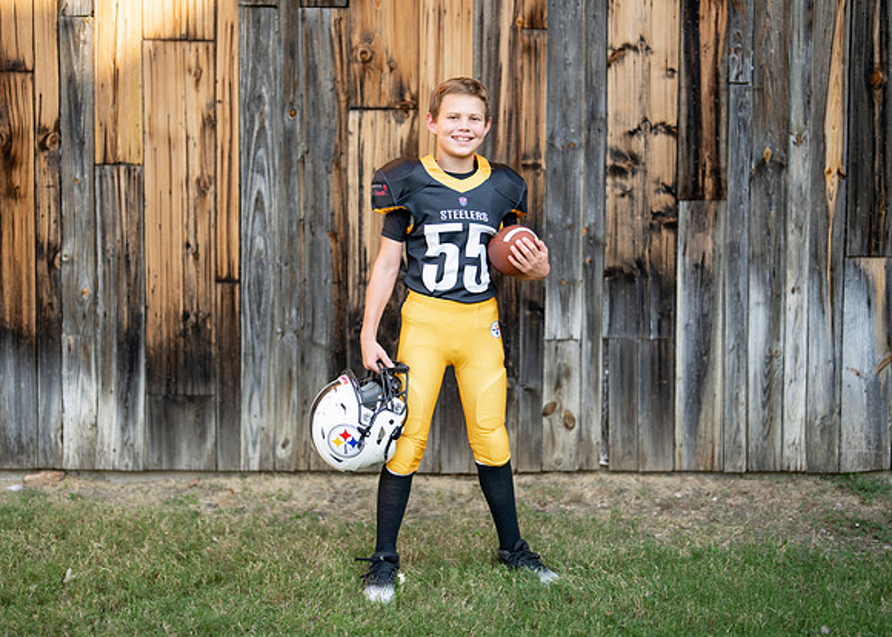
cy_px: 318
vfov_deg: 27.0
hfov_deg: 37.2
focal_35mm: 52
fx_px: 1327
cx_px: 446
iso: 100
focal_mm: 50
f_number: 1.2
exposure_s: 1/1600
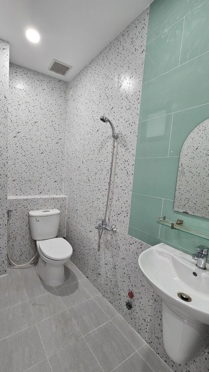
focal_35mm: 15
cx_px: 89
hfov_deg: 70.1
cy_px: 189
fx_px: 148
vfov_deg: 103.0
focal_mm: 2.2
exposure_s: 1/71
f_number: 2.2
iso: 250
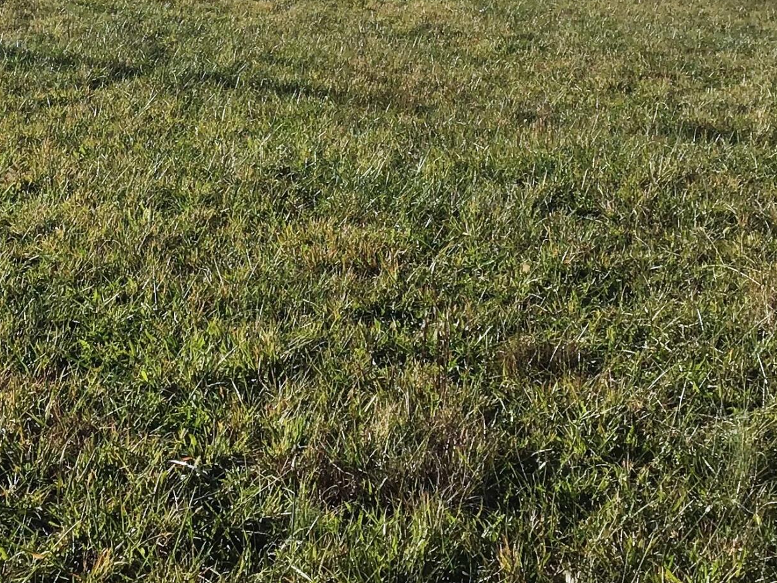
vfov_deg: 19.1
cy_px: 60
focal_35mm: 76
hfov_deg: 25.5
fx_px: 1706
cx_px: 233
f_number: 2.4
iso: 25
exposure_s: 1/1538
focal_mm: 3.3
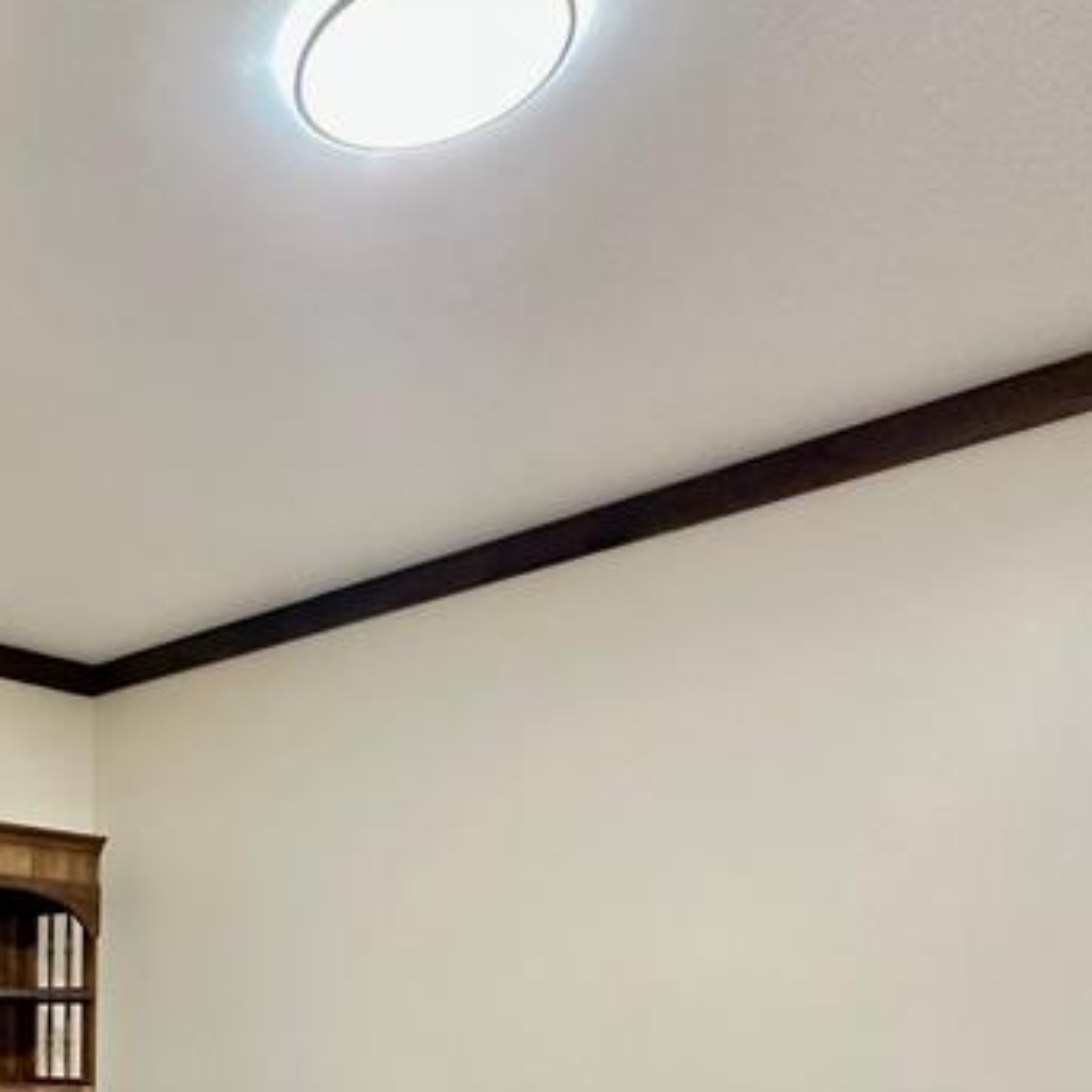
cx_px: -64
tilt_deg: -2.1
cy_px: 1108
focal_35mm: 37
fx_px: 1321
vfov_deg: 39.3
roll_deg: +0.2
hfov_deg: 38.4
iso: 200
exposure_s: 1/60
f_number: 2.2
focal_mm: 2.22
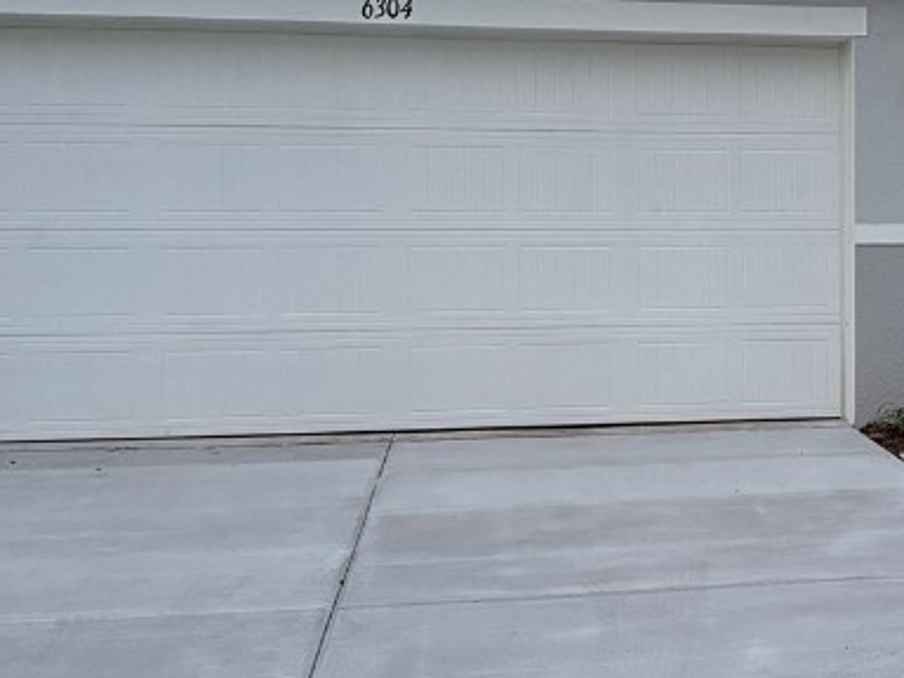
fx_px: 1671
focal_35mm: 64
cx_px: 845
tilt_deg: -1.6
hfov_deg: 28.8
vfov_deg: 22.9
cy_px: 273
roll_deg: +0.1
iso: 640
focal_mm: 6.76
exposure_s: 1/40
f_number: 1.78
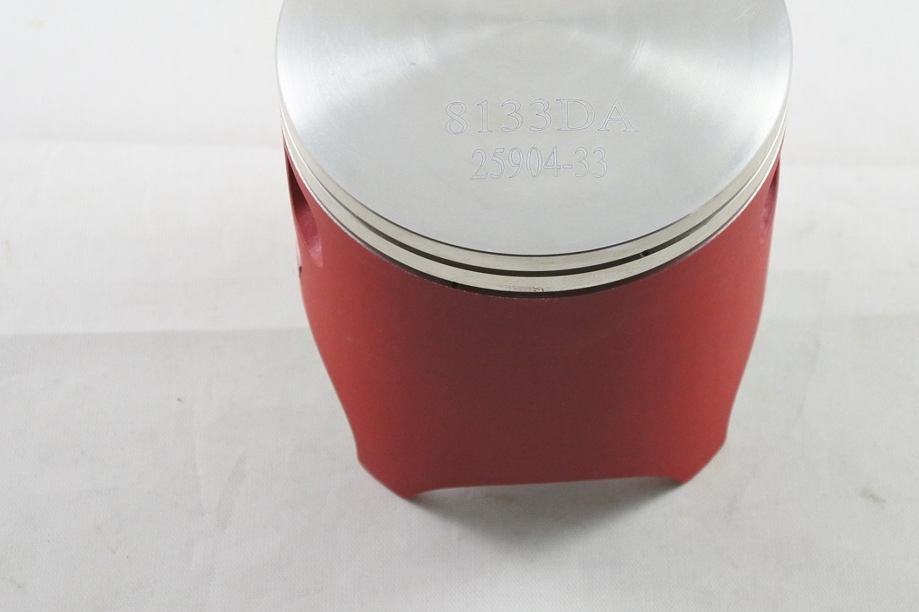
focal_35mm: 89
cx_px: 535
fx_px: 2272
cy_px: 184
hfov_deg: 22.8
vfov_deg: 15.3
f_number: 4.8
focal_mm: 21.8
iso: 800
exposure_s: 1/125
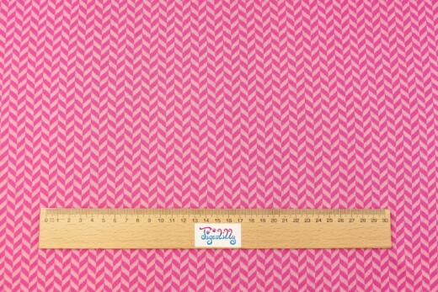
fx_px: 462
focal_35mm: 38
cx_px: 219
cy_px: 146
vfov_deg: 35.1
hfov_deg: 50.7
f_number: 3.1
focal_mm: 13.7
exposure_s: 1/80
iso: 125
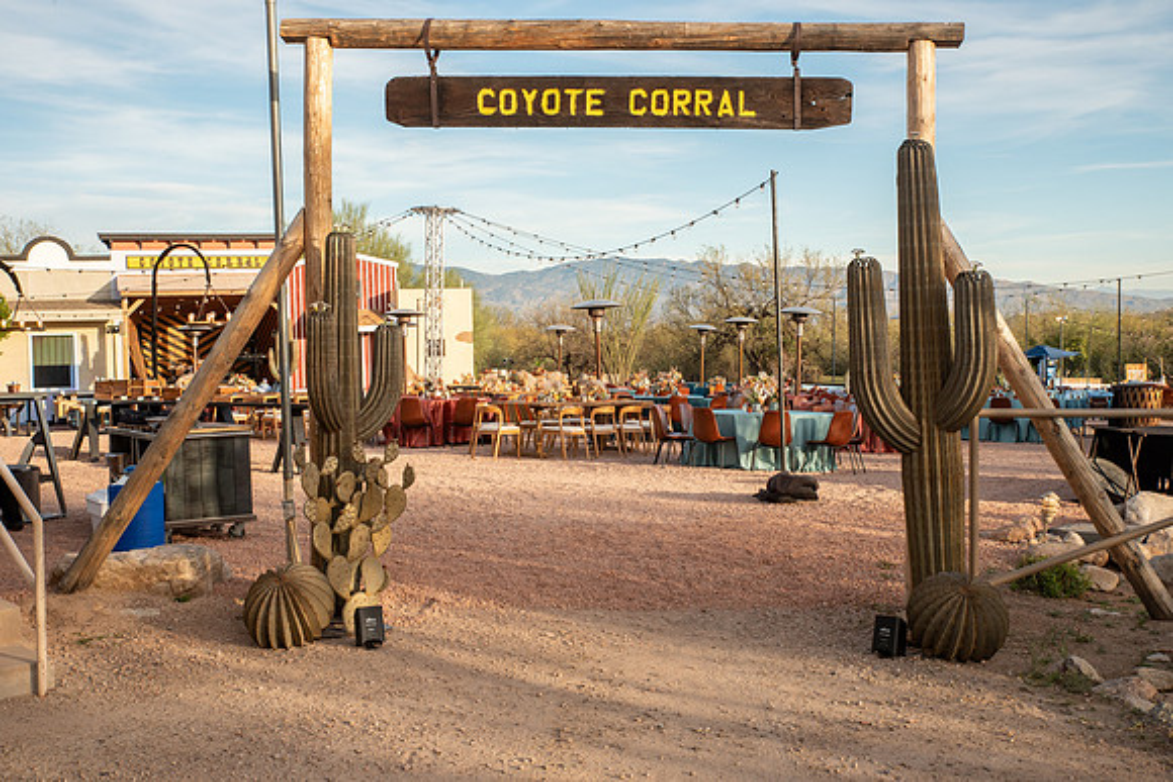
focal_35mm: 42
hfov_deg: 46.4
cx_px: 586
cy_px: 391
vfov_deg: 31.9
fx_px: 1369
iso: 400
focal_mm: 42
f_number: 11
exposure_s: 1/250
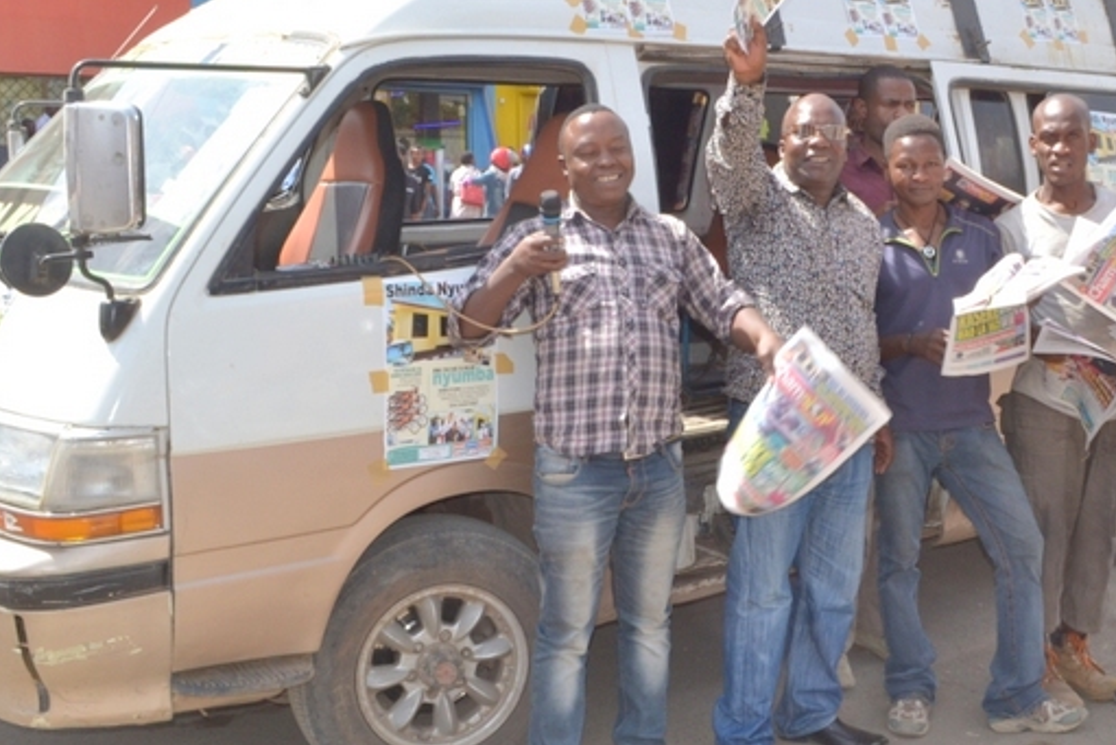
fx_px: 1457
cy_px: 284
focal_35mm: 47
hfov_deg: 41.7
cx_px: 662
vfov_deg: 28.6
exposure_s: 1/100
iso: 400
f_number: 14
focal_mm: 20
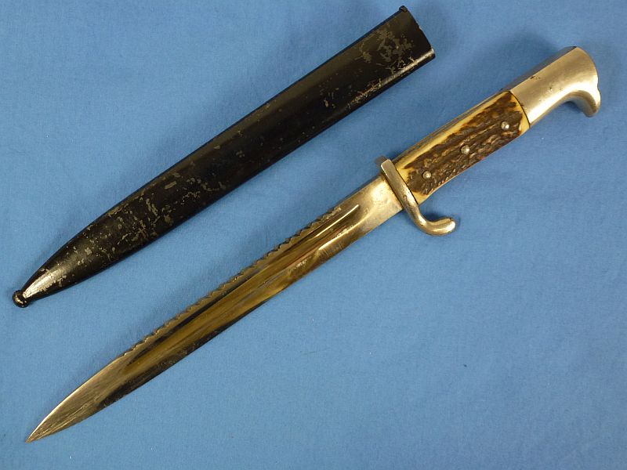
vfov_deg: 42.9
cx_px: 314
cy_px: 235
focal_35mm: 33
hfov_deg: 55.4
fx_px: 598
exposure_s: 1/60
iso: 200
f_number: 3.6
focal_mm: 5.9
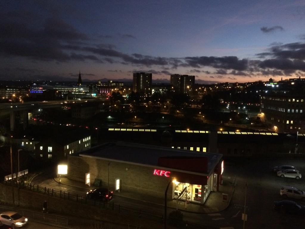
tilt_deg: -8.1
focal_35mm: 29
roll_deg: -1.4
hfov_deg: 61.7
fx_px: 256
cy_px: 114
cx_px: 152
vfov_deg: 48.2
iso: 500
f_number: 2.2
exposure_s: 1/17
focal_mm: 4.15
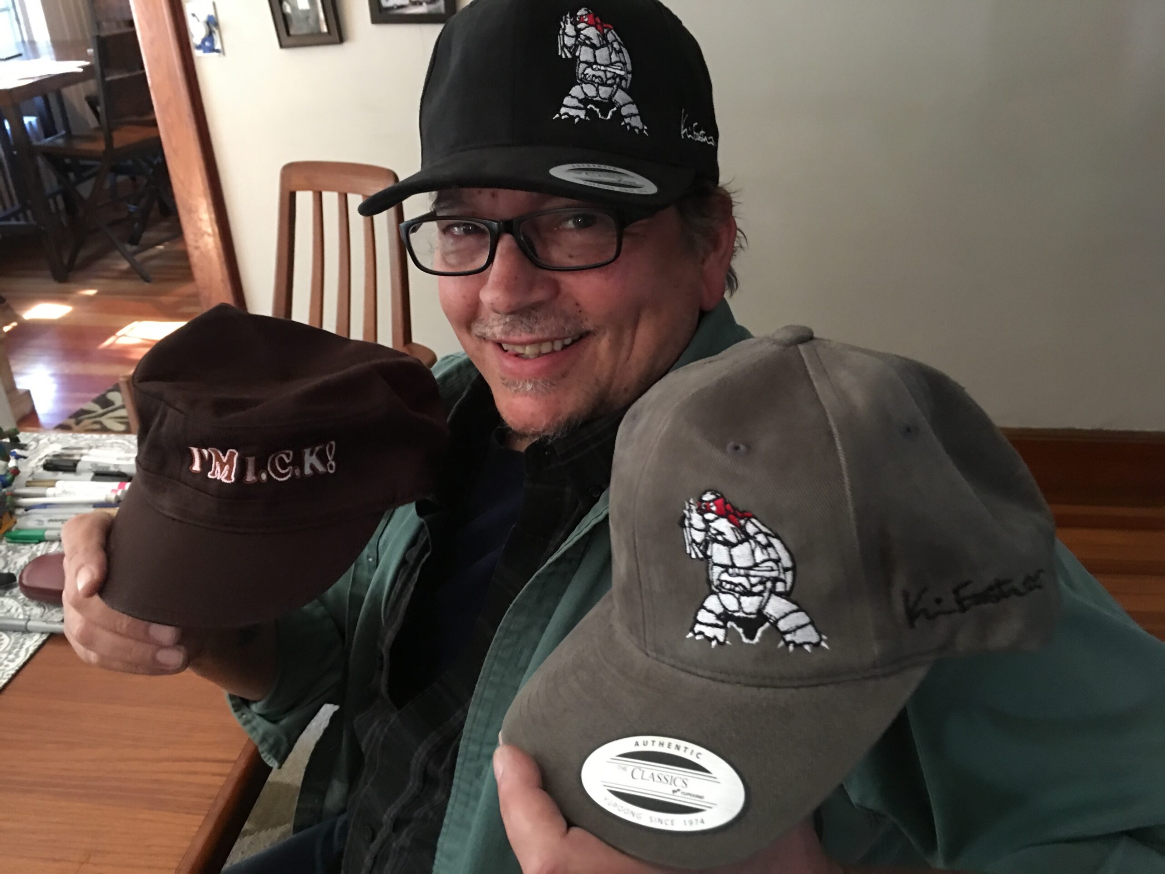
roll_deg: +2.7
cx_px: 582
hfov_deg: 61.7
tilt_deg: -28.8
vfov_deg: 48.2
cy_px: 437
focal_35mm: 29
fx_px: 976
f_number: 2.2
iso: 64
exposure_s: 1/4
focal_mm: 4.15
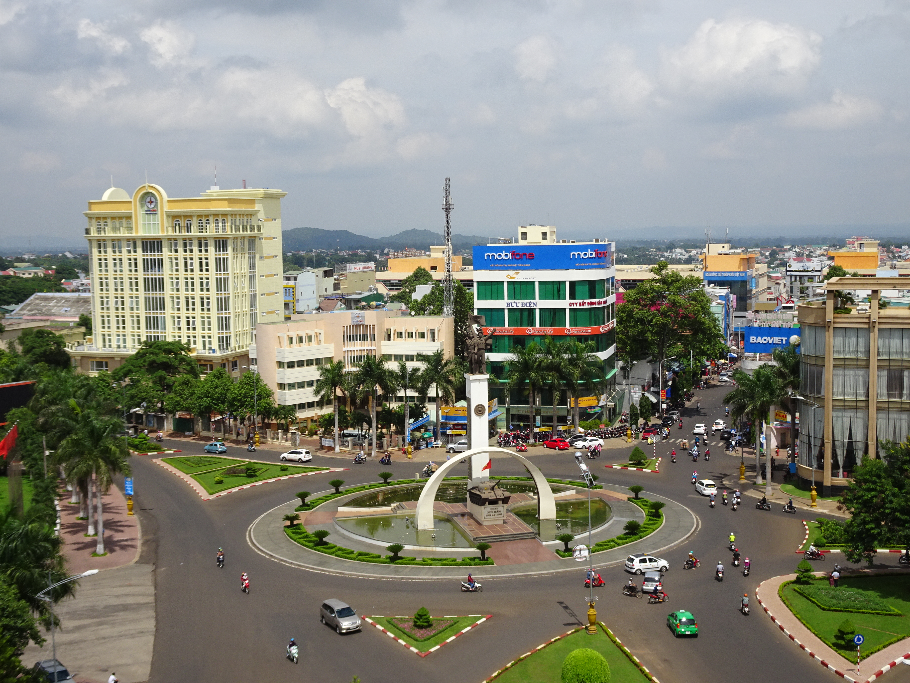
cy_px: 342
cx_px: 455
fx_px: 1157
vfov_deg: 32.9
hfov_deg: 42.9
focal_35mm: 44
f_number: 4.5
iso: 80
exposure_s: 1/1000
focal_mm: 7.58
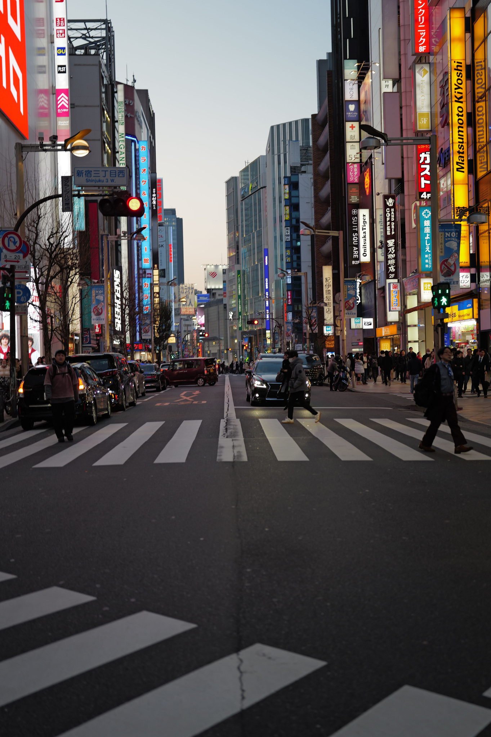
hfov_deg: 31.2
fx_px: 881
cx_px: 246
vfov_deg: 45.5
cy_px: 368
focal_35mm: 43
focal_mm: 43
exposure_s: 1/100
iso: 100
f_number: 2.2
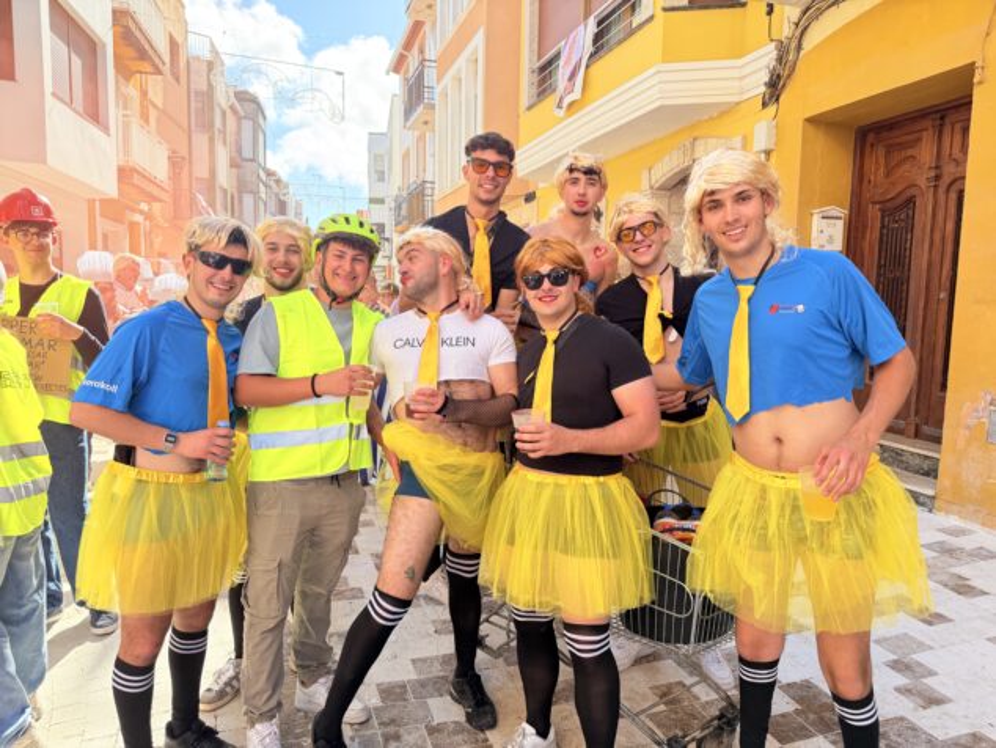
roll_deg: -1.5
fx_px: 691
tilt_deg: -5.6
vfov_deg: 56.8
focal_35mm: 24
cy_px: 374
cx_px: 498
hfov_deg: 71.6
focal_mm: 6.76
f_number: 1.78
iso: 100
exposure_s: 1/878
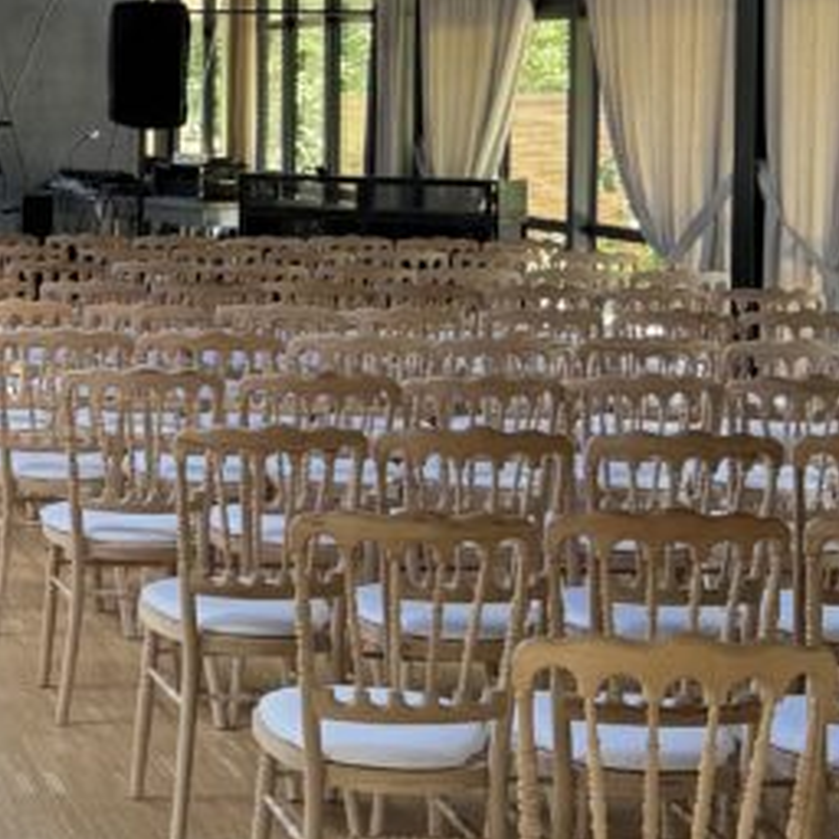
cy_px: 121
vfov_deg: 20.1
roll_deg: -1.0
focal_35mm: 85
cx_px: -400
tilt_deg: -1.4
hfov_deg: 18.3
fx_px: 2331
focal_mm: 6.76
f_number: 1.78
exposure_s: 1/121
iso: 200
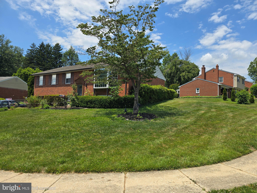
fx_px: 171
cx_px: 128
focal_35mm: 23
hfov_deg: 73.9
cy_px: 96
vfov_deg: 58.9
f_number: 1.7
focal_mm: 6.3
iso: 12
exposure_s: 1/909
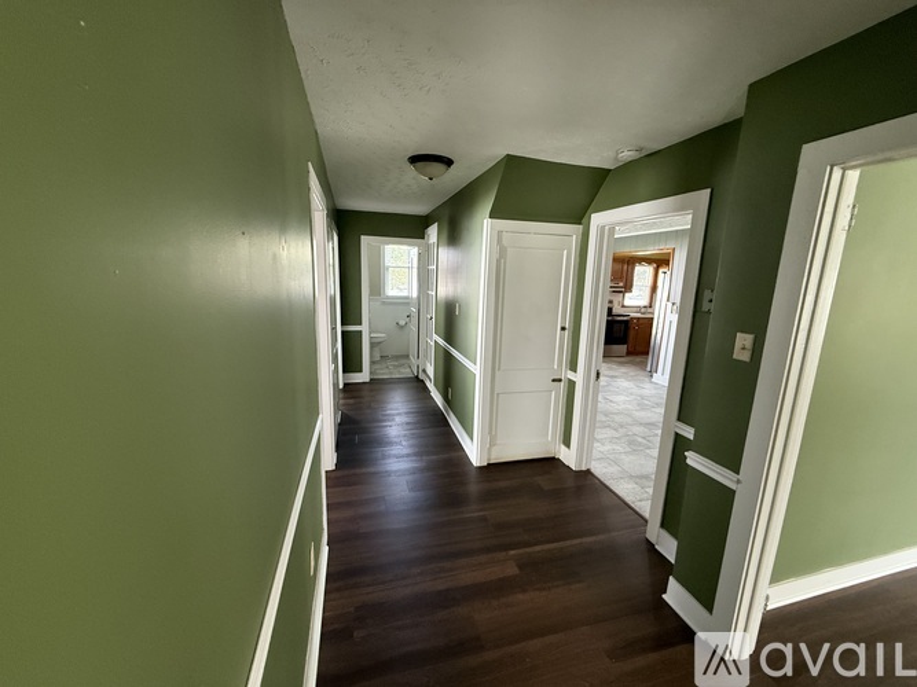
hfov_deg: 102.1
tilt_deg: -9.8
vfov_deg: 85.7
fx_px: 371
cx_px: 458
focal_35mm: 14
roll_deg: -1.9
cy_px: 344
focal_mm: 2.22
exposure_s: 1/75
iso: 400
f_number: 2.2
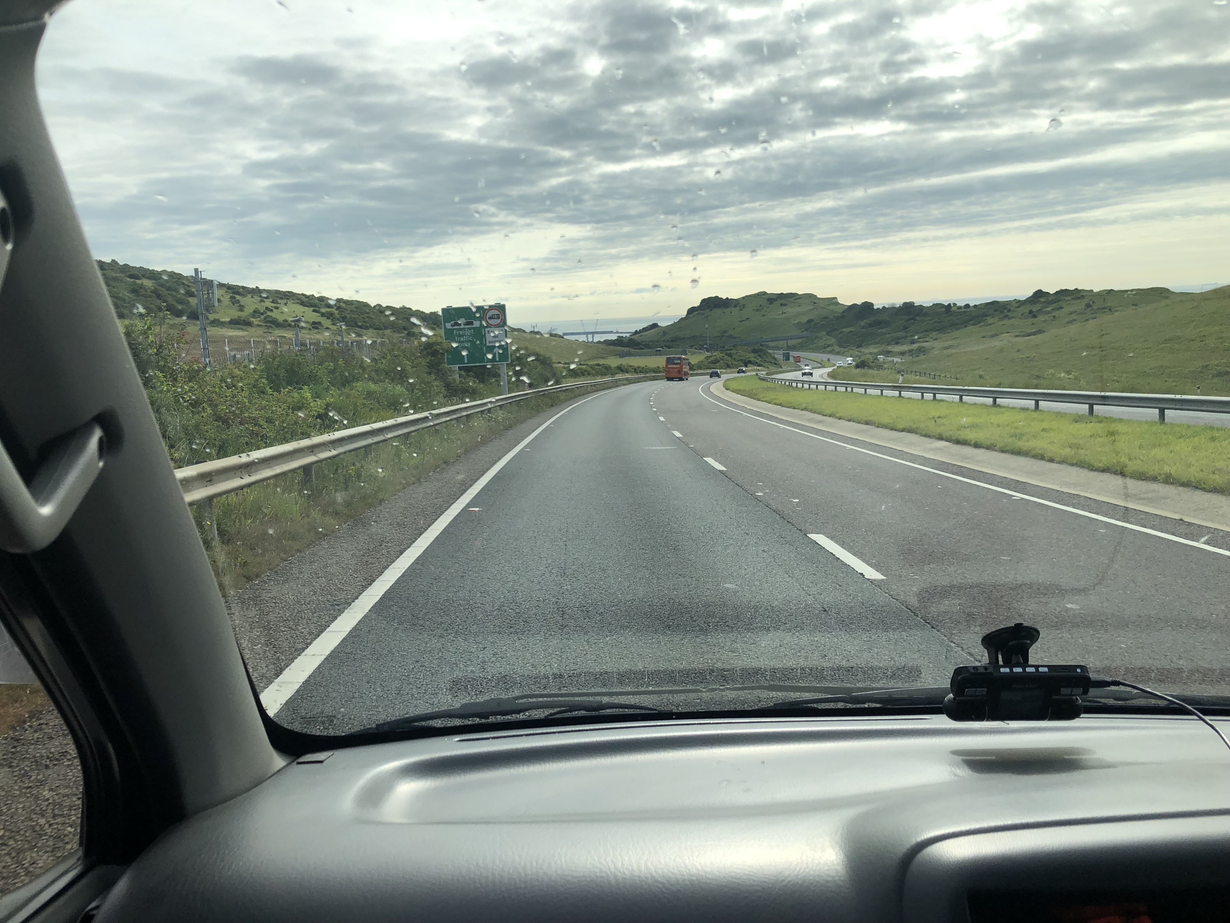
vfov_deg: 49.7
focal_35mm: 28
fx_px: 995
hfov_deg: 63.4
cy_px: 462
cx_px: 615
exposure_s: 1/2000
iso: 20
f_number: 1.8
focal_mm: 3.99
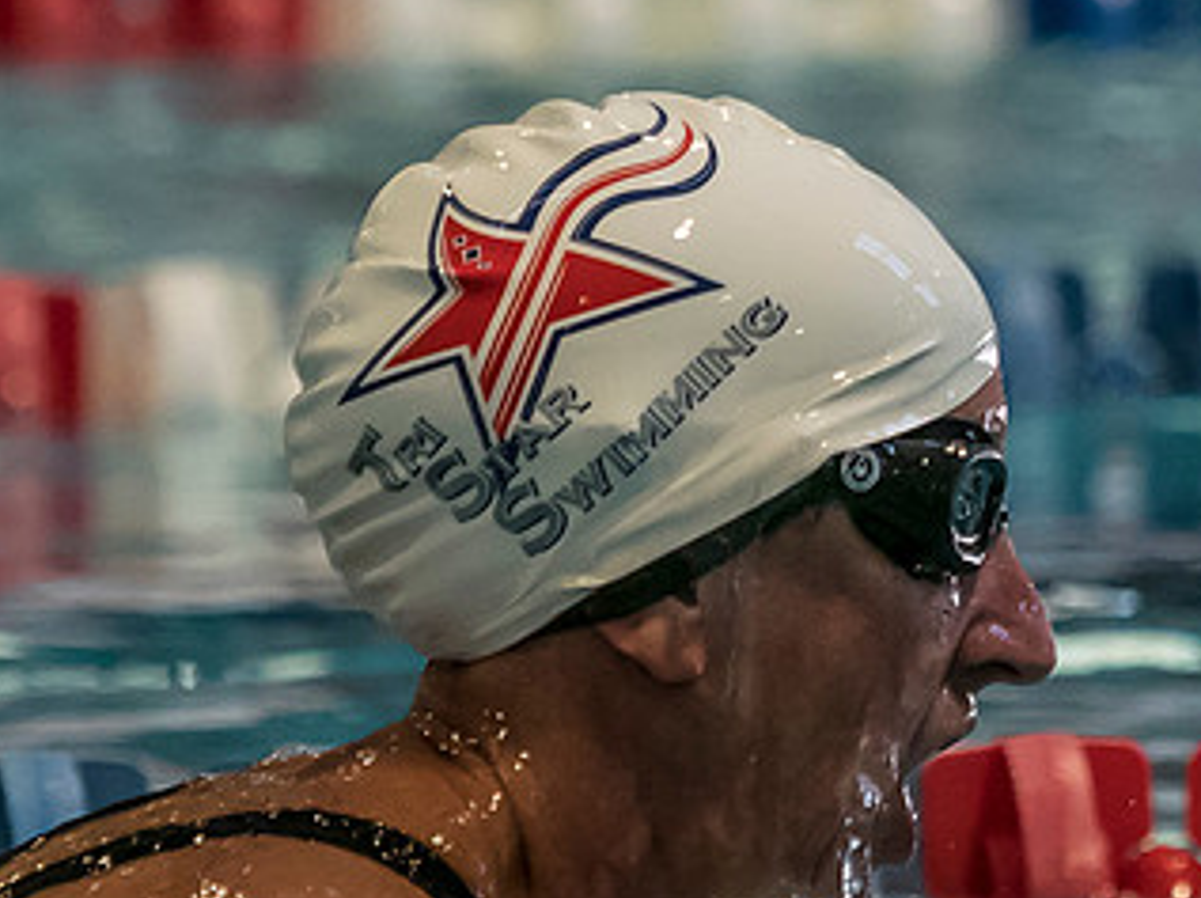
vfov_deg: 1.3
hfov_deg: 1.8
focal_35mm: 1127
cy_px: 580
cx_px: 683
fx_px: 39057
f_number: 2.8
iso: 2500
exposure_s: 1/1000
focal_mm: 150
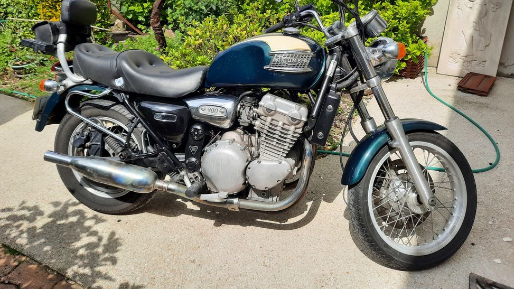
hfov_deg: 67.9
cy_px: 94
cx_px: 253
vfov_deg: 40.9
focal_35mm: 28
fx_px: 382
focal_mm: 4.6
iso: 32
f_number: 2
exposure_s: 1/1466
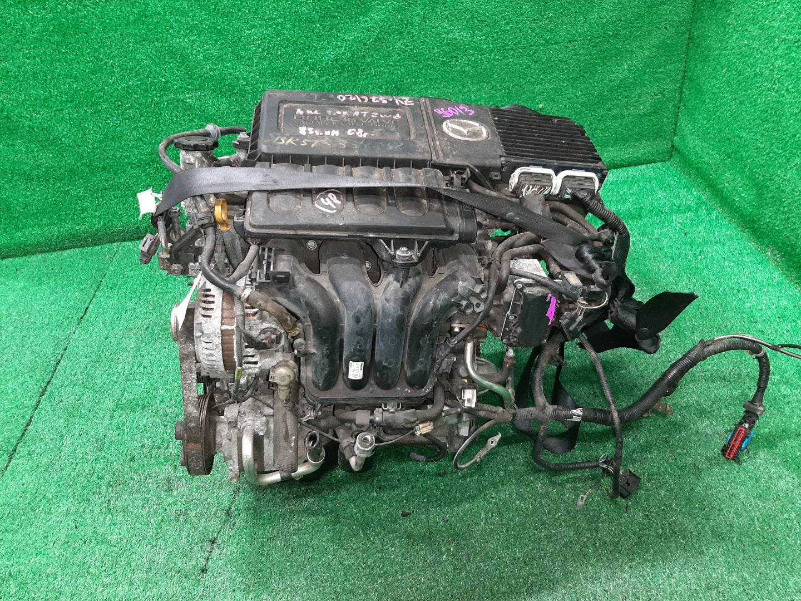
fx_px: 602
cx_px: 400
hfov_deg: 67.3
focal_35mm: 26
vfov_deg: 53.1
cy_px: 300
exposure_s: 1/33
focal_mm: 3.93
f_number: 1.7
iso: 176
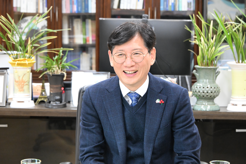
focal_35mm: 105
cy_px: 82
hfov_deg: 19.5
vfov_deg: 13.0
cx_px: 123
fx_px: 717
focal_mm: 105
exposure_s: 1/125
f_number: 7.1
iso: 10000
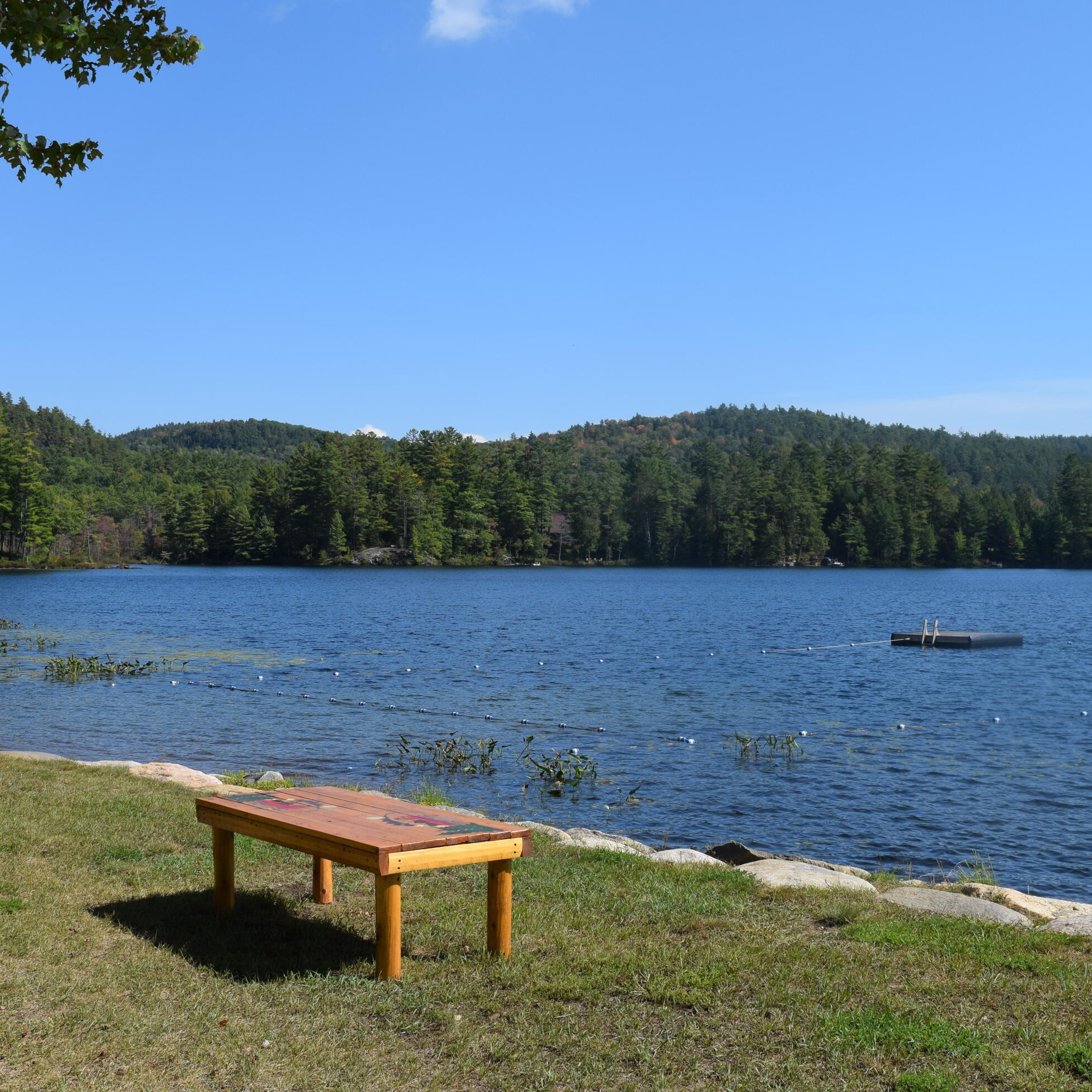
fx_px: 1736
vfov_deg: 34.9
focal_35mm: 49
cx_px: 542
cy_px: 552
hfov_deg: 34.9
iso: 200
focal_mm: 25
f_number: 10
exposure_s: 1/400
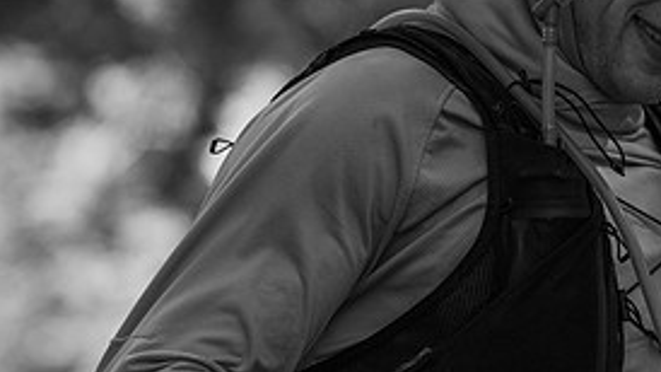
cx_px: 497
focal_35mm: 262
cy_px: 279
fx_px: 4591
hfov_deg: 8.2
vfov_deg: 4.6
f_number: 2.8
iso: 100
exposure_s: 1/2500
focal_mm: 118
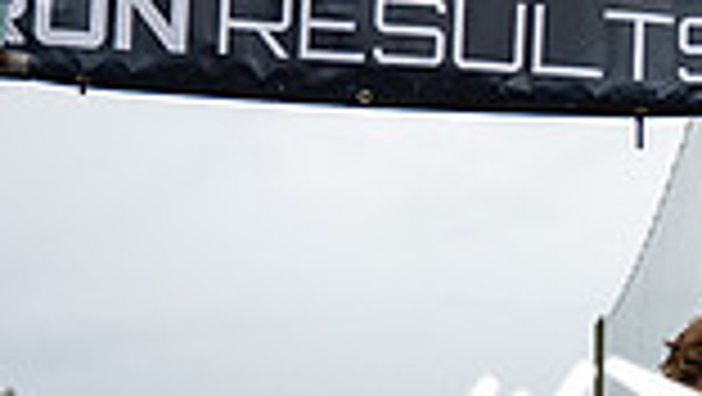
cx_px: 590
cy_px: 547
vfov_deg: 8.1
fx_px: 2757
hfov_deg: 14.4
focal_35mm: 148
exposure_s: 1/1250
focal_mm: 38
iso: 140
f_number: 2.8
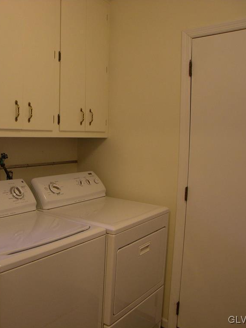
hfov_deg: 27.7
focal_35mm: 51
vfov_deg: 37.5
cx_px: 35
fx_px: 483
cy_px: 164
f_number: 2.8
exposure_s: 1/5.3
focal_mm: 8
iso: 100
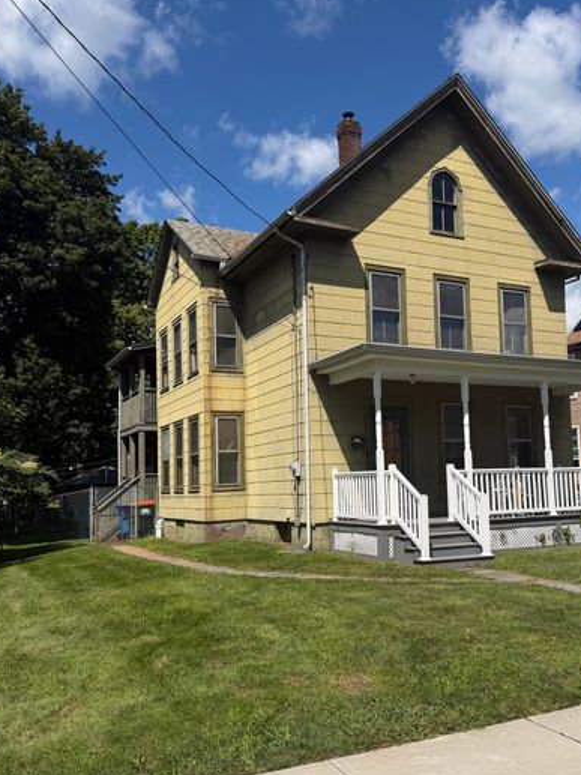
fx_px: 694
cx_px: 354
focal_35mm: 31
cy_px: 418
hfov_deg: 45.1
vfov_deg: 58.3
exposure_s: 1/6711
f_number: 1.78
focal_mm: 6.76
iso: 80
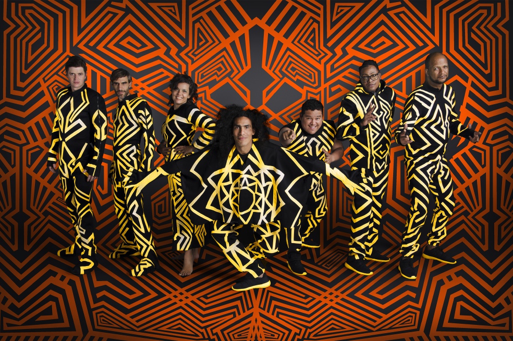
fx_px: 470
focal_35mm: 33
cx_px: 256
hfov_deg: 57.2
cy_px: 170
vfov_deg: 39.9
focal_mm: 22
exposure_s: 1/200
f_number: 9
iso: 200
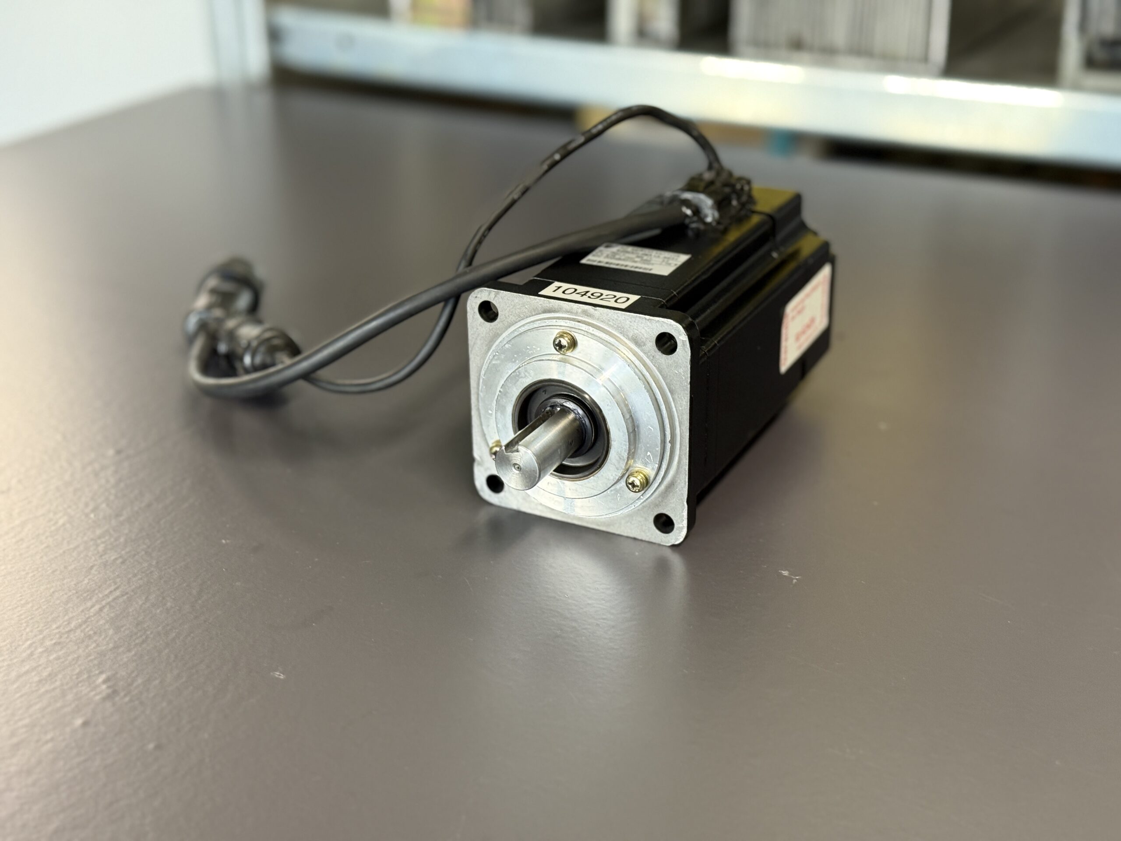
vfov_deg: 30.3
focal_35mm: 48
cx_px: 560
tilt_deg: -25.6
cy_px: 420
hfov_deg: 39.7
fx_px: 1554
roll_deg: +0.8
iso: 250
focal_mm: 6.76
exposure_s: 1/50
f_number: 1.78
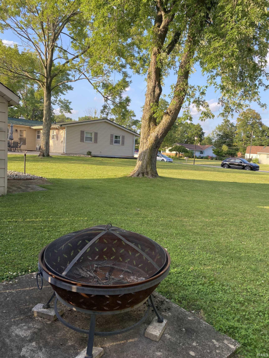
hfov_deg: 53.0
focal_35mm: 26
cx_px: 134
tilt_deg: -4.9
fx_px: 269
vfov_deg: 67.3
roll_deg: -4.4
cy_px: 179
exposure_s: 1/384
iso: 32
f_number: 1.8
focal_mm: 4.25
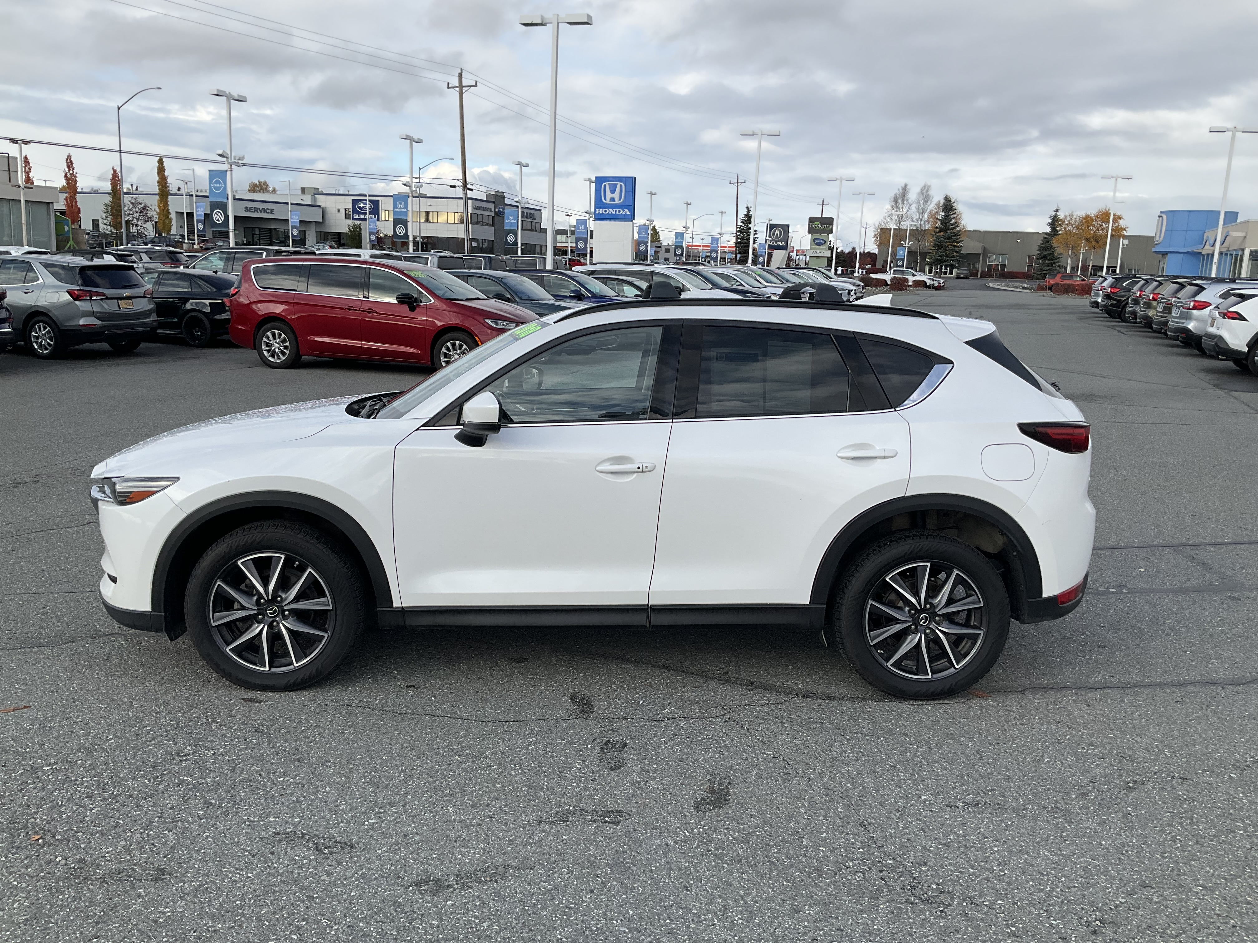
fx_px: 1054
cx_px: 629
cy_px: 472
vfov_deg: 48.2
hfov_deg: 61.7
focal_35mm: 29
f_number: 1.8
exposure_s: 1/1055
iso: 25
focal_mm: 3
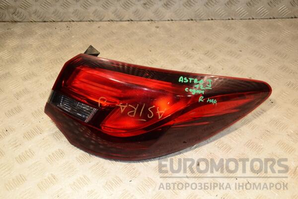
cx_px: 149
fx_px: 348
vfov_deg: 31.9
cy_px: 100
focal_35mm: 42
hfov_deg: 46.4
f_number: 5.6
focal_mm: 28
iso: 800
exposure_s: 1/200
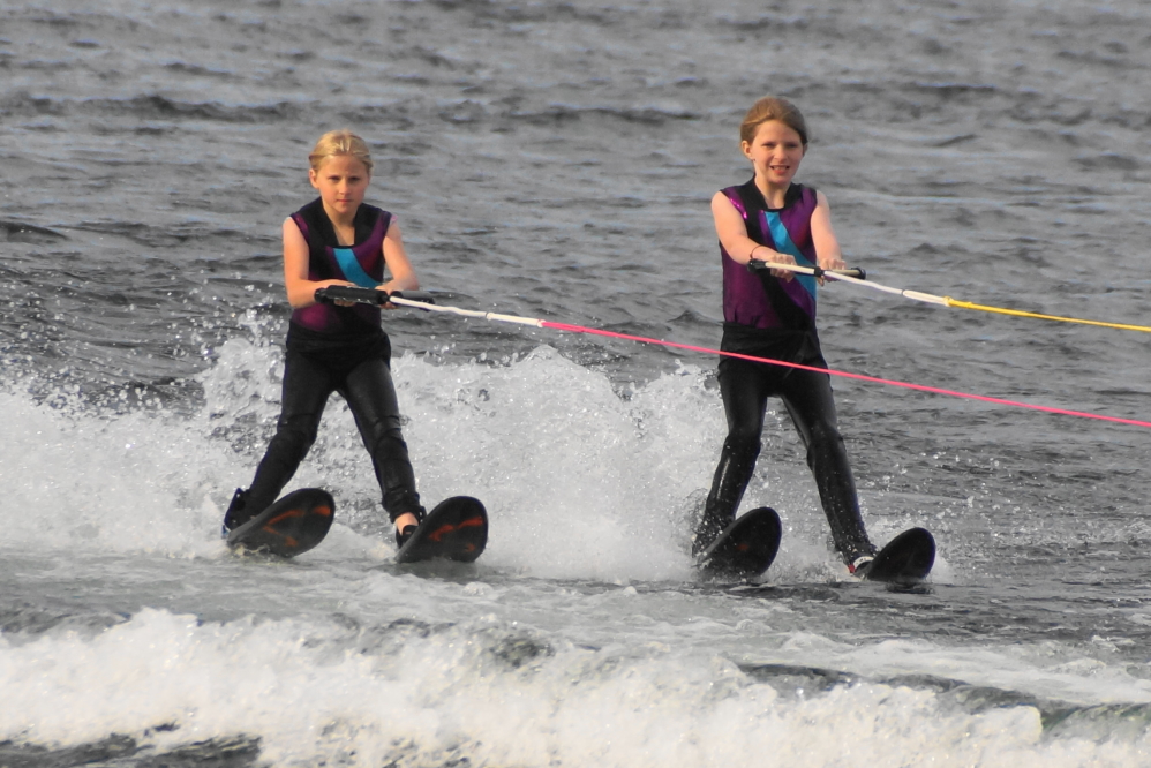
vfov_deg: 3.7
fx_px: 11992
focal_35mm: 375
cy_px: 384
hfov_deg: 5.5
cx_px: 576
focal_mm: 250
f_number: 6.3
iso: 320
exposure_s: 1/400
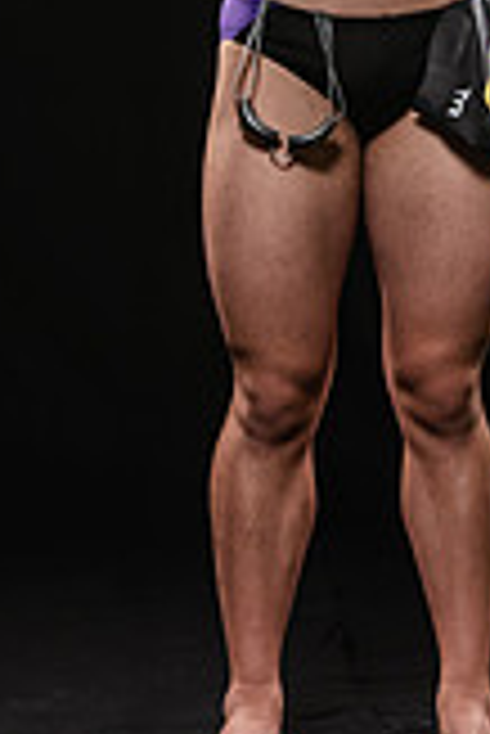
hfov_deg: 5.3
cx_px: 369
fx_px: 5337
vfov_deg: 7.8
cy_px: -95
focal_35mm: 262
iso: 400
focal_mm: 95
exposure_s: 1/200
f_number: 6.3
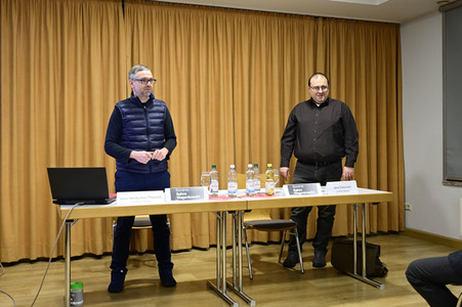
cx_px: 231
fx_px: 462
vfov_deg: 36.8
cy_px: 154
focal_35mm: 36
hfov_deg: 53.2
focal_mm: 36
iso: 4000
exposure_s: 1/100
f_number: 4
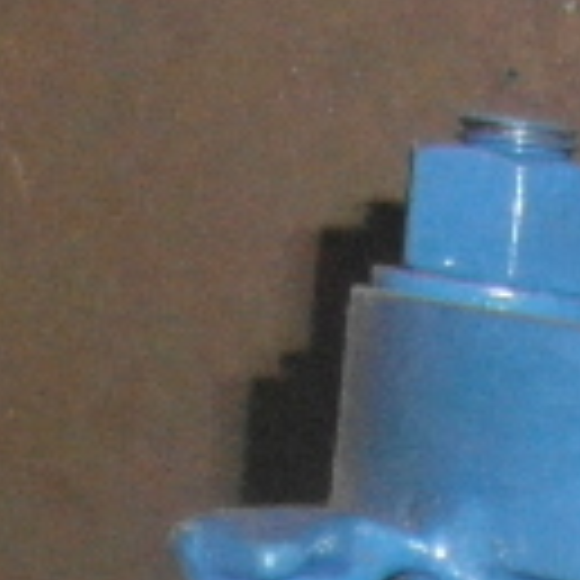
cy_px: 1569
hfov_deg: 9.7
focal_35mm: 169
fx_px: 3204
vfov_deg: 8.9
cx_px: 1102
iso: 400
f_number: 3.2
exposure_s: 1/30
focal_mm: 4
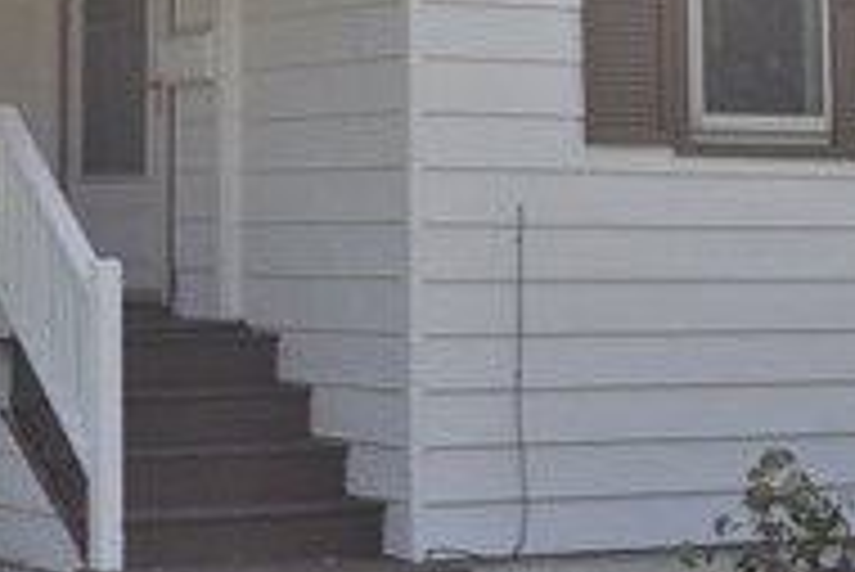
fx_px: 2876
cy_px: -128
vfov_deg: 11.1
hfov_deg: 16.7
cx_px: 126
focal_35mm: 121
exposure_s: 1/1600
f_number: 6.3
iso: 400
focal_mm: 24
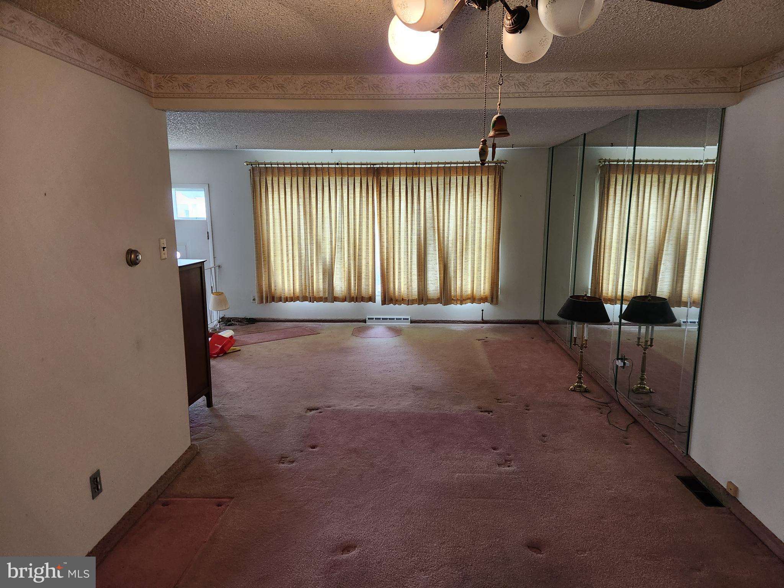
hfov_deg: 73.9
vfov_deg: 58.9
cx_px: 392
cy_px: 294
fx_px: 521
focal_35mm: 23
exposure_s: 1/120
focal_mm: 5.4
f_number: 1.8
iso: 400
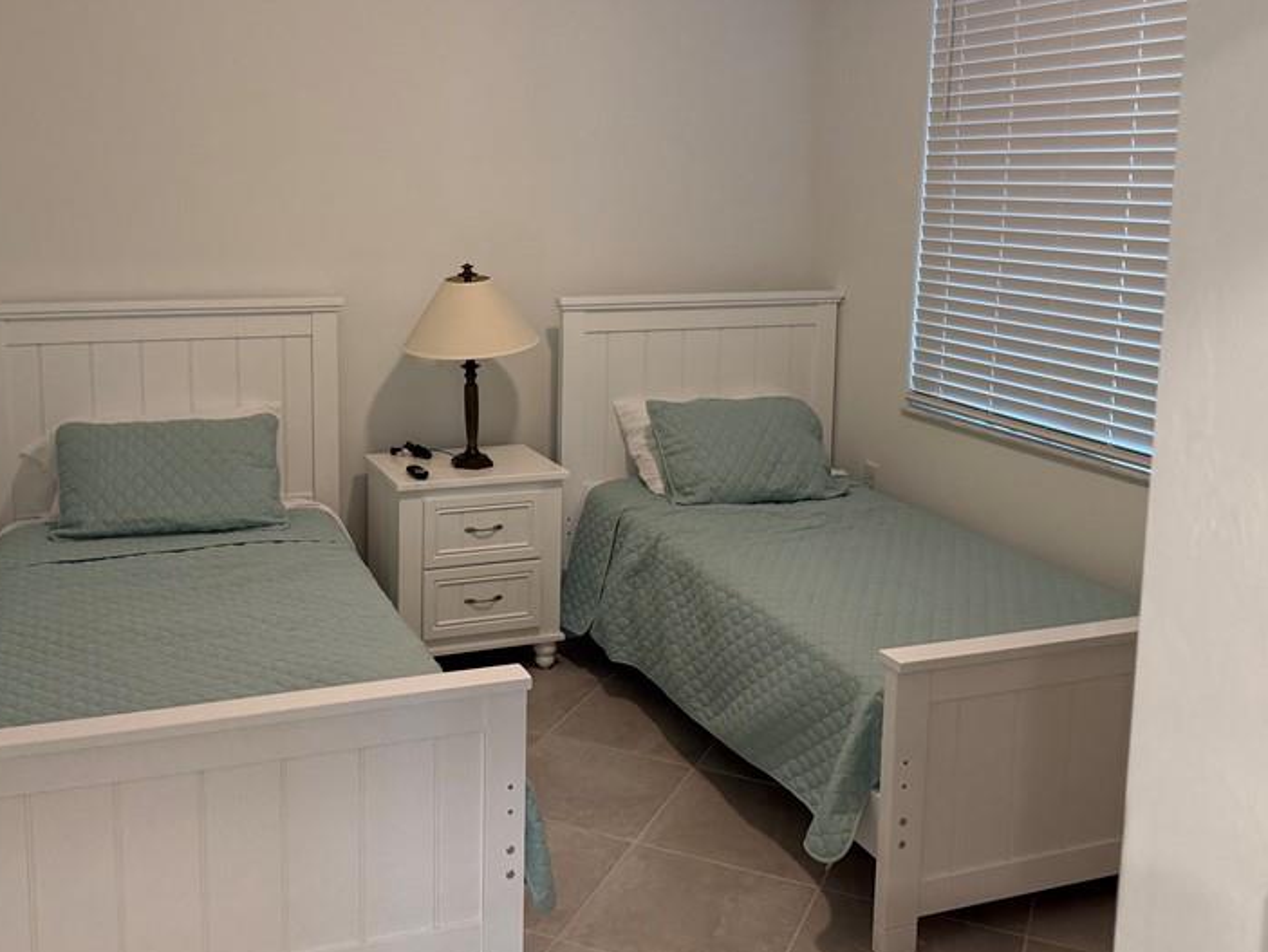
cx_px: 551
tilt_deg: -6.5
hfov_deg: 52.5
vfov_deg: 40.4
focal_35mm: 35
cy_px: 358
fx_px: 1283
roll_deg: -0.5
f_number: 1.78
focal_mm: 6.76
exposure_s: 1/60
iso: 250
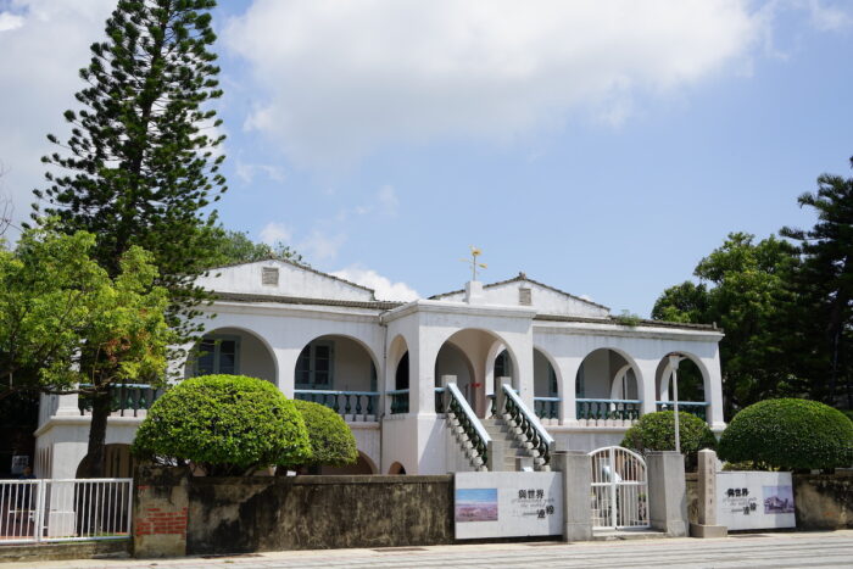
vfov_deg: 34.2
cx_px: 426
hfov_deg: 49.5
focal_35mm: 39
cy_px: 284
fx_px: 924
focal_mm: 39
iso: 100
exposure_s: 1/125
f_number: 14
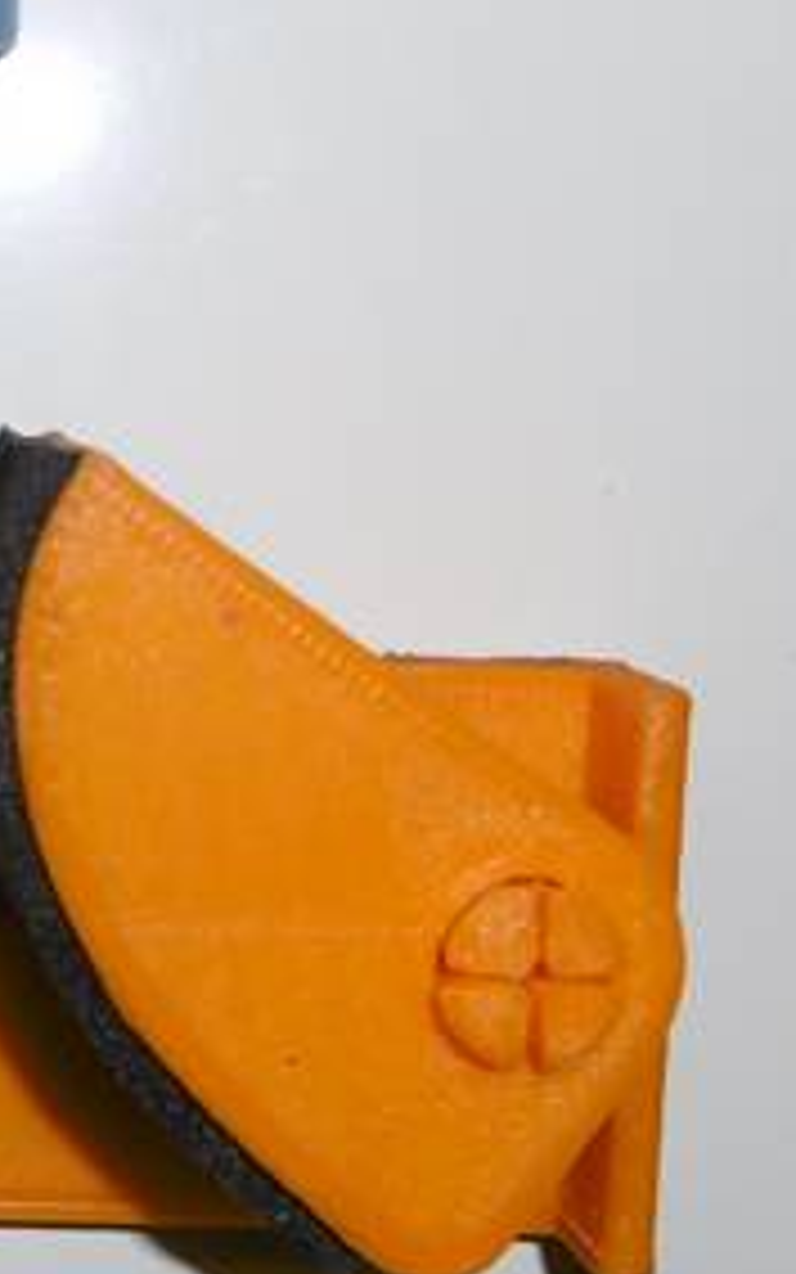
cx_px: -229
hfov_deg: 17.1
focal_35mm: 72
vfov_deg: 28.6
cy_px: 549
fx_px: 2498
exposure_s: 1/125
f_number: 7.8
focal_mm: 4.3
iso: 100
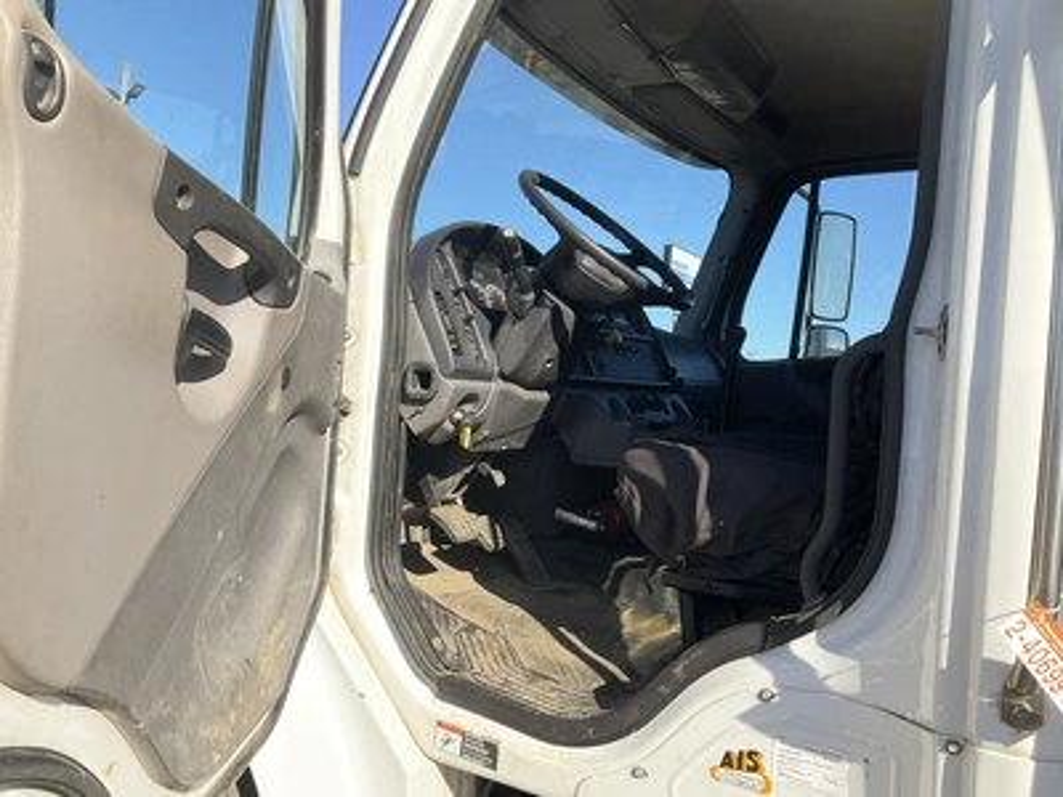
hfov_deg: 61.7
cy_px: 398
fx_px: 891
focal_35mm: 29
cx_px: 532
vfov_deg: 48.2
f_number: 1.8
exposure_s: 1/1342
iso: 25
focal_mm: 3
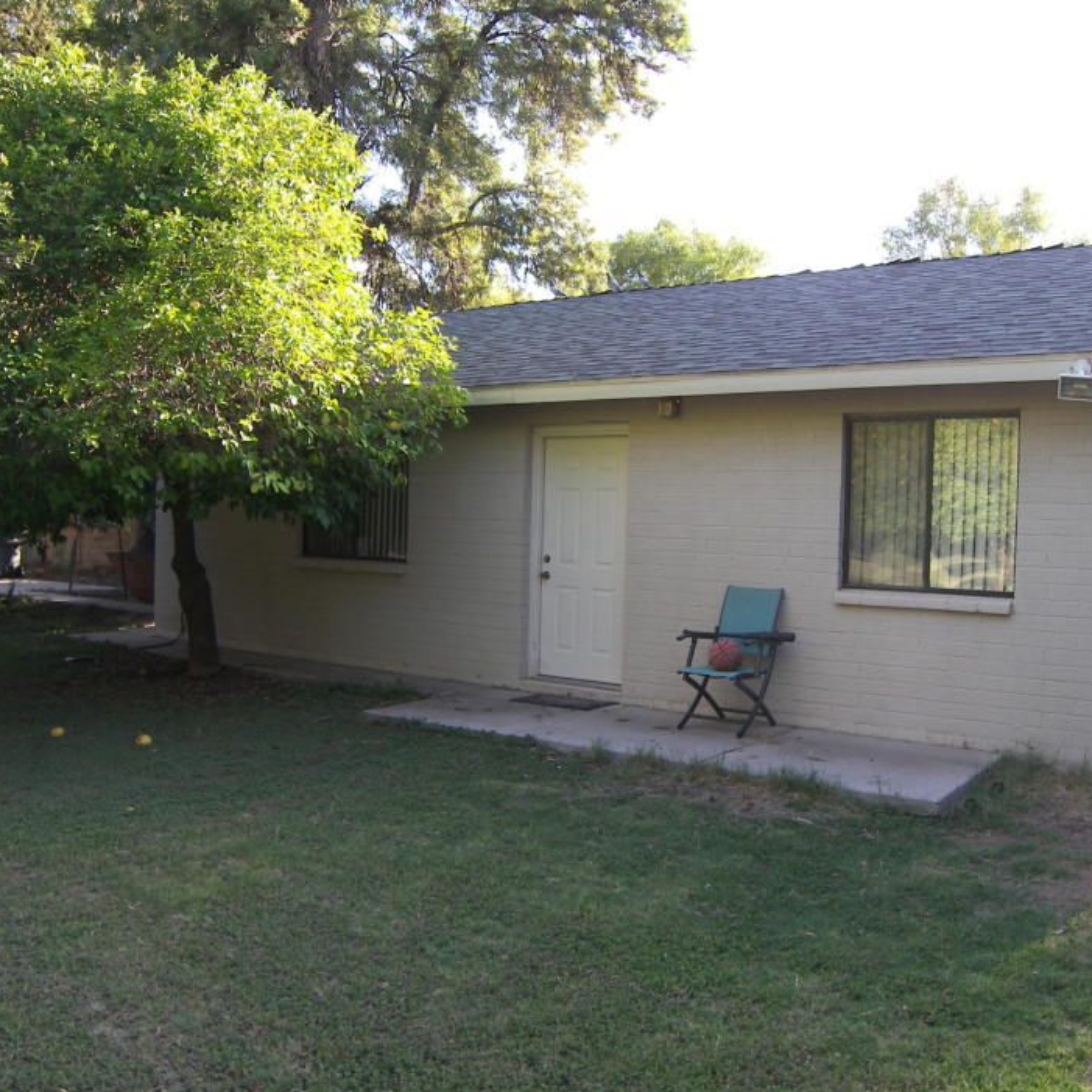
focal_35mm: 31
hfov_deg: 52.5
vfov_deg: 52.5
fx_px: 1106
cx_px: 579
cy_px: 537
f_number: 2.8
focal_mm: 5
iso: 50
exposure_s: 1/100
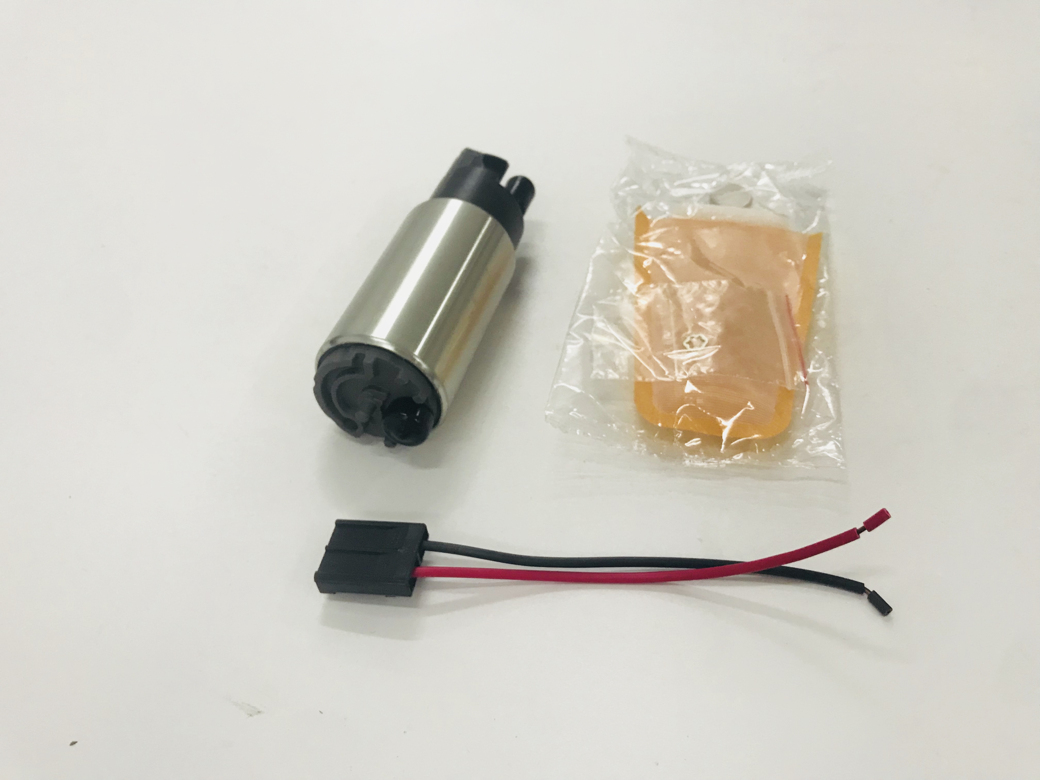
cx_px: 520
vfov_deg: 49.7
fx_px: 841
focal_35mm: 28
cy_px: 390
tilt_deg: -46.2
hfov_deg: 63.4
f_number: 1.8
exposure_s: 1/17
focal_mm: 3.99
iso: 50
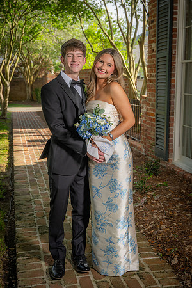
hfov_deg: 29.2
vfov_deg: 42.7
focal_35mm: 46
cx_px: 96
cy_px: 144
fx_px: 368
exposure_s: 1/160
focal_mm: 46
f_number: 5.6
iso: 100
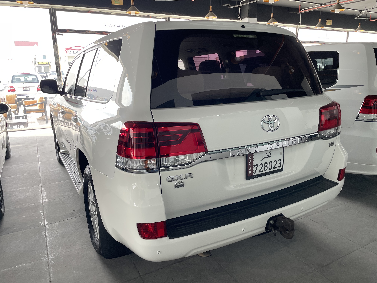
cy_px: 142
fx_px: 283
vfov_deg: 53.1
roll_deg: +0.8
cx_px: 188
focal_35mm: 26
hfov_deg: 67.3
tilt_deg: -15.3
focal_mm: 4.2
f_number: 1.6
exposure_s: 1/121
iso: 40
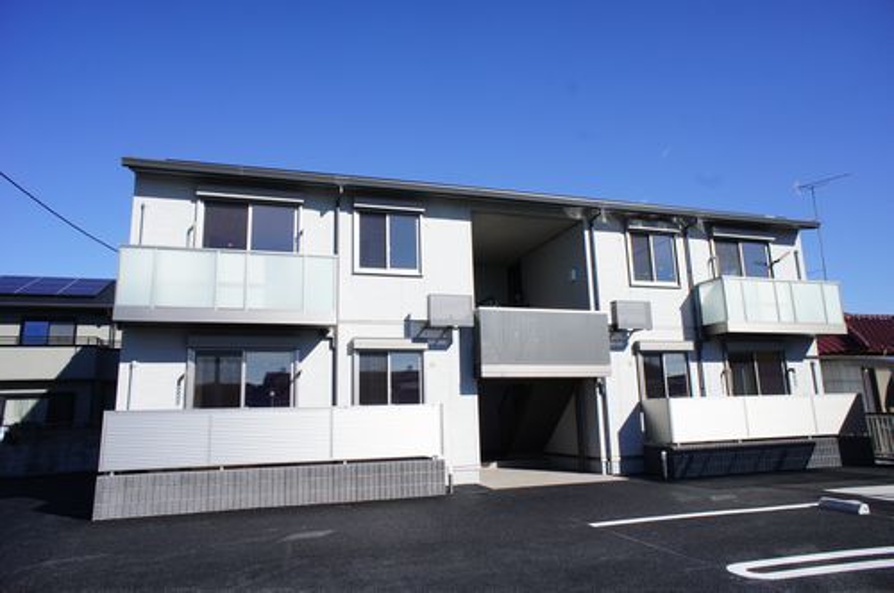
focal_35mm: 24
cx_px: 447
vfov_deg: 53.0
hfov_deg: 73.8
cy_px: 296
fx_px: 595
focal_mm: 16
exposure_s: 1/250
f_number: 11
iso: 200
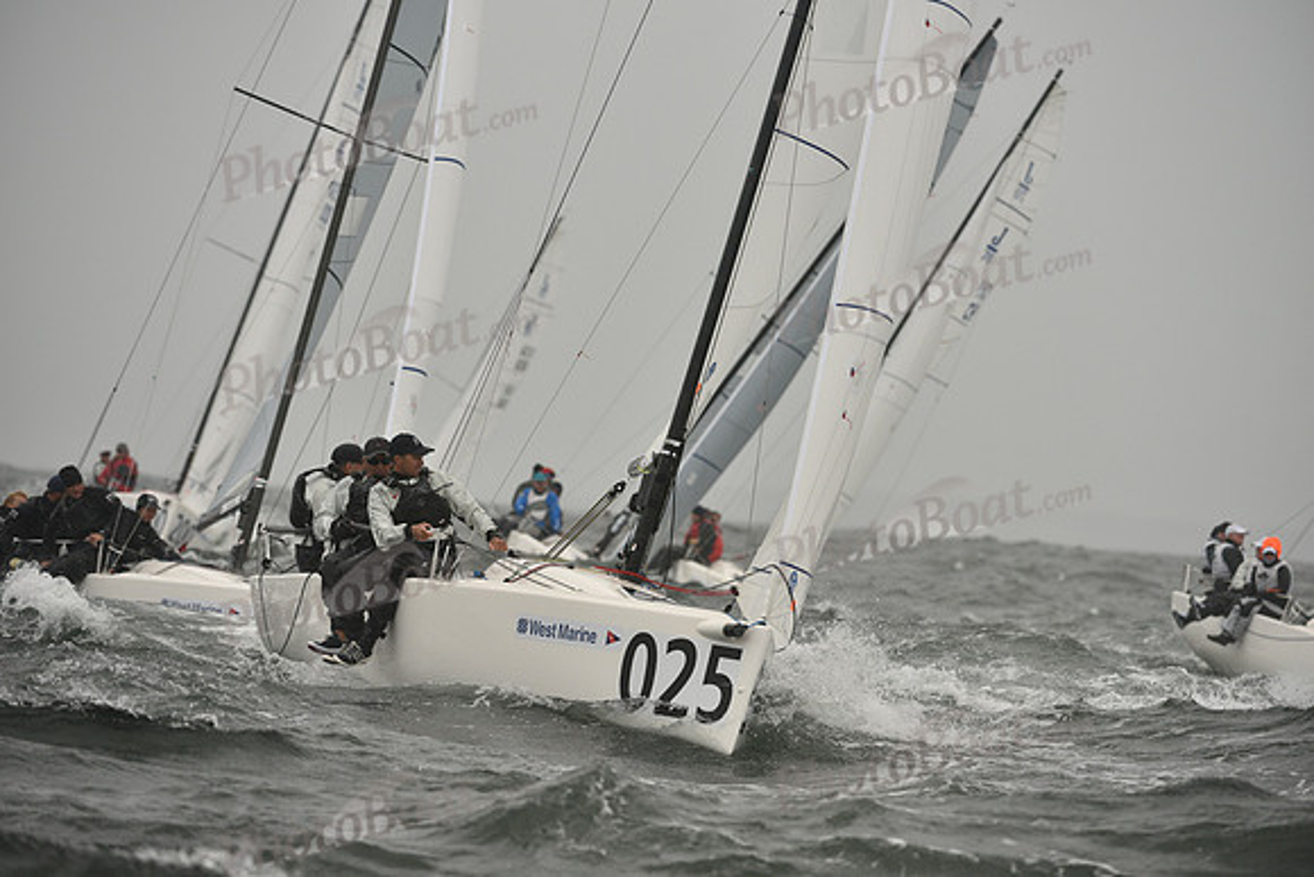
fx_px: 10952
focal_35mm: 300
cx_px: 657
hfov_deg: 6.9
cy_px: 438
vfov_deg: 4.6
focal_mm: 300
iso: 400
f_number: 5.6
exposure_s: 1/1000
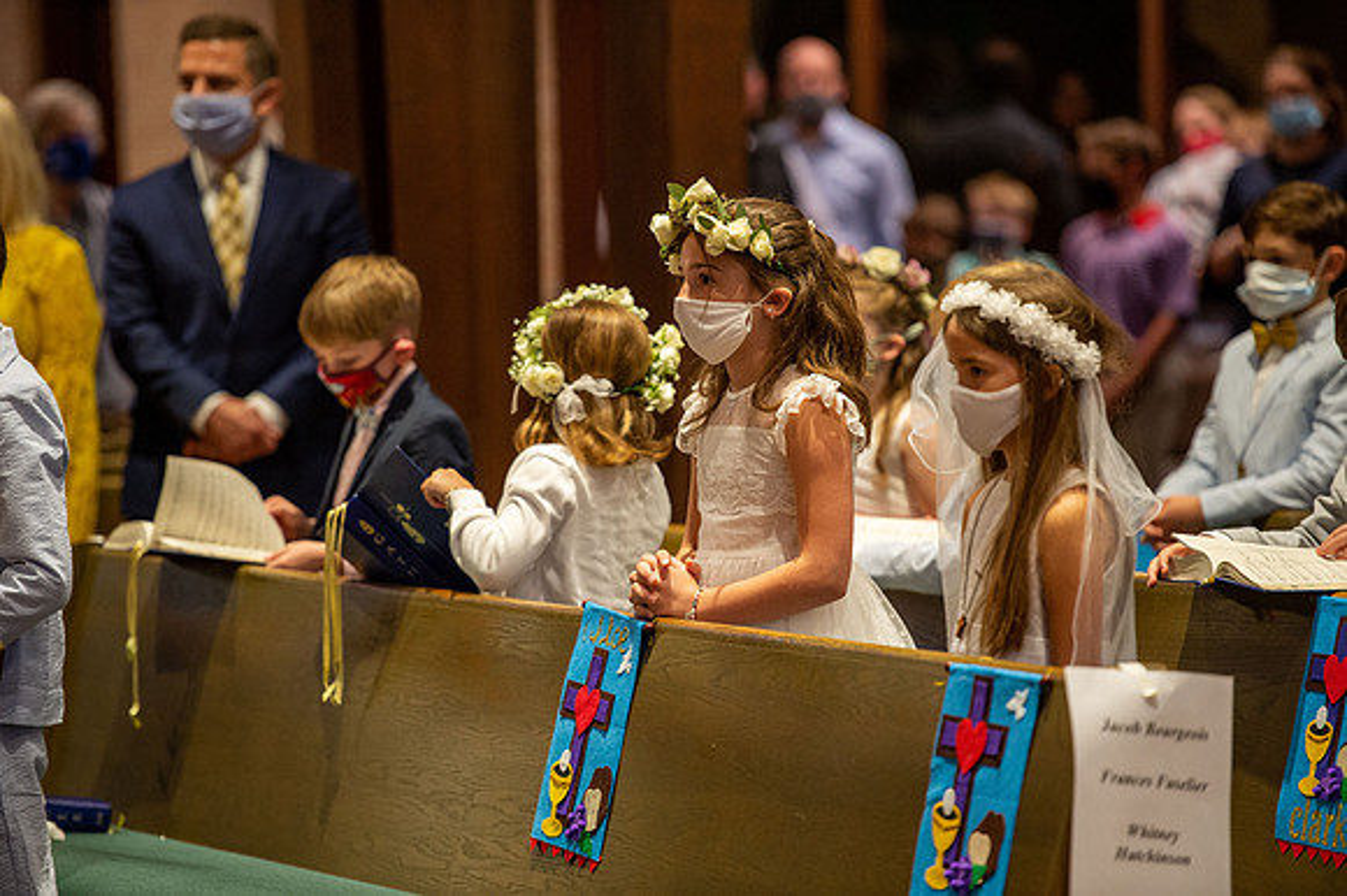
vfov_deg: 7.4
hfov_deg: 11.1
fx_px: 6918
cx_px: 674
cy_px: 448
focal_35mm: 185
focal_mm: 185
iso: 1600
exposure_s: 1/100
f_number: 2.8
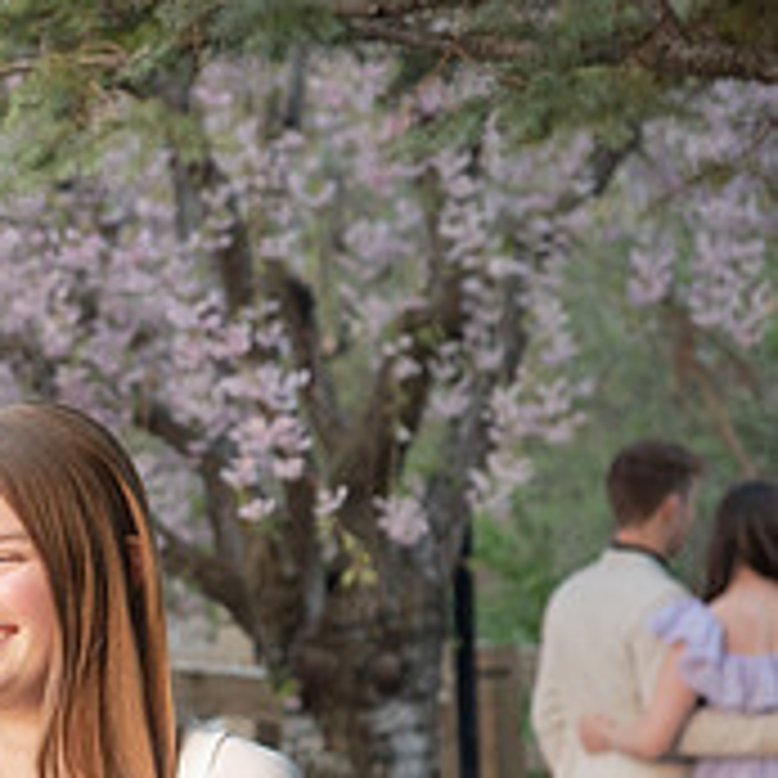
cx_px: -522
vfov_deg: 8.1
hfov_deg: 8.0
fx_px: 5442
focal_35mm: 214
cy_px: 830
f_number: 5.6
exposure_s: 1/125
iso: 800
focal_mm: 75
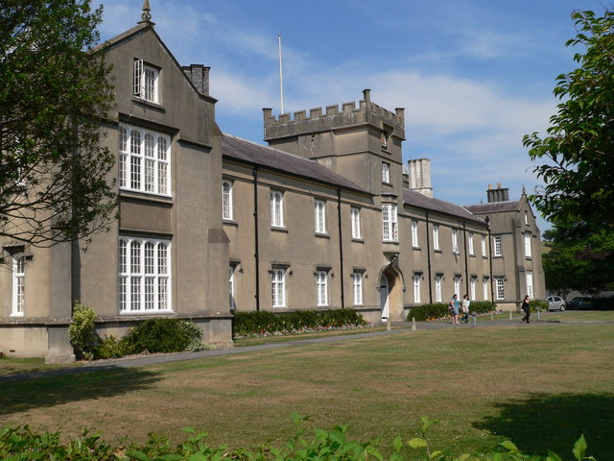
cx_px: 307
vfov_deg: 35.1
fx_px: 727
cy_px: 230
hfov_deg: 45.8
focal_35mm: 41
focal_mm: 6.8
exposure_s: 1/800
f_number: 5.6
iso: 100
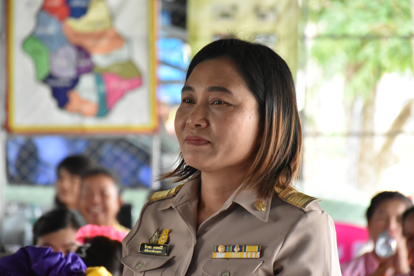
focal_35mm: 210
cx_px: 207
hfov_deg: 9.8
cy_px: 138
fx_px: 2415
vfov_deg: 6.5
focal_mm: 140
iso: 3200
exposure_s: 1/200
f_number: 5.6
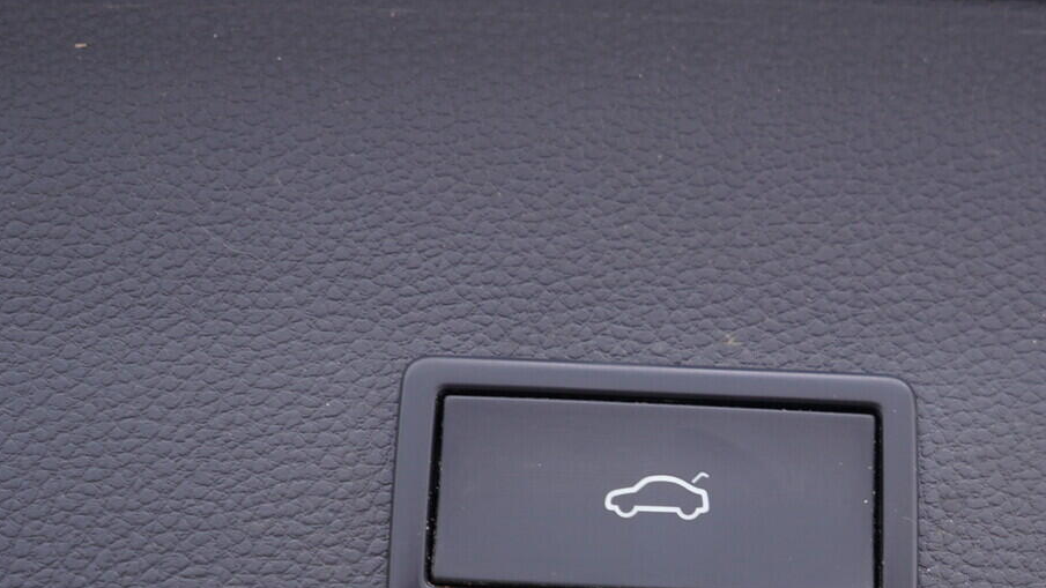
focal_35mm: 60
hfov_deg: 34.7
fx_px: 1664
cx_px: 658
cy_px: 498
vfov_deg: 19.8
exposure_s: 1/40
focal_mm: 24
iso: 160
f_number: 2.8
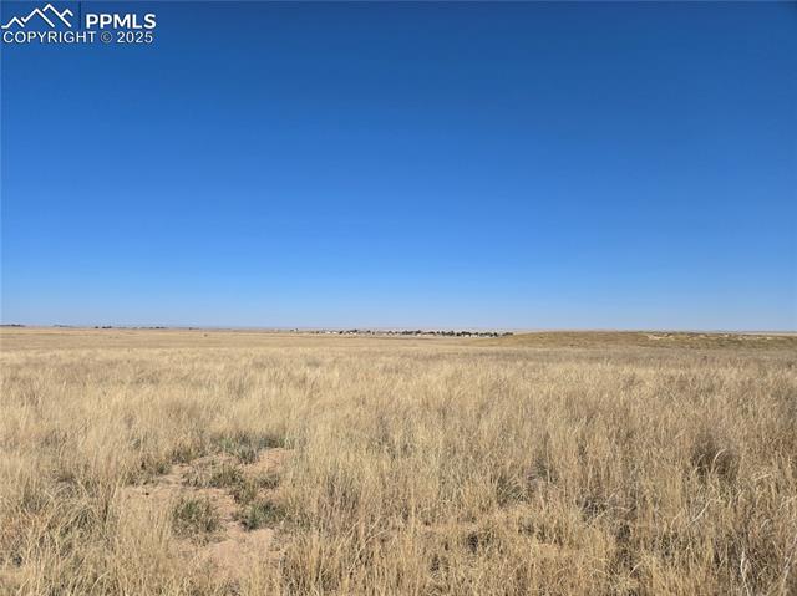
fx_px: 529
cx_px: 398
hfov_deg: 74.0
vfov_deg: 58.8
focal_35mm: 23
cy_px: 298
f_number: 1.8
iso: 32
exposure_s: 1/2921
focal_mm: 5.4
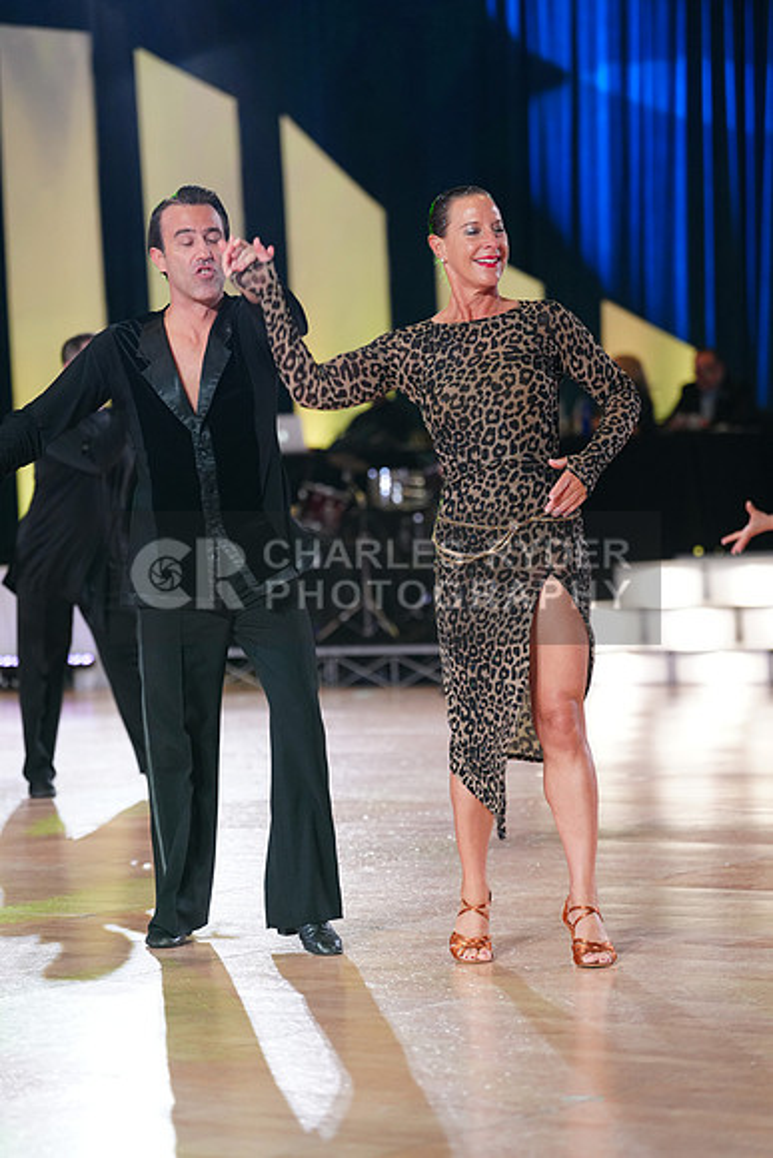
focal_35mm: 115
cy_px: 579
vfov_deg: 17.8
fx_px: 3701
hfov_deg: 11.9
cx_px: 386
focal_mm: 115
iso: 2000
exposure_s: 1/400
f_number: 2.8
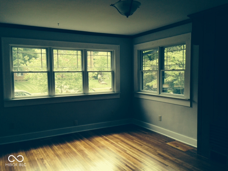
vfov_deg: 42.9
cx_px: 114
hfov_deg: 55.4
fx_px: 217
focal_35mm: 33
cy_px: 86
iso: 50
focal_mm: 4.12
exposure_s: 1/120
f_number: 2.4
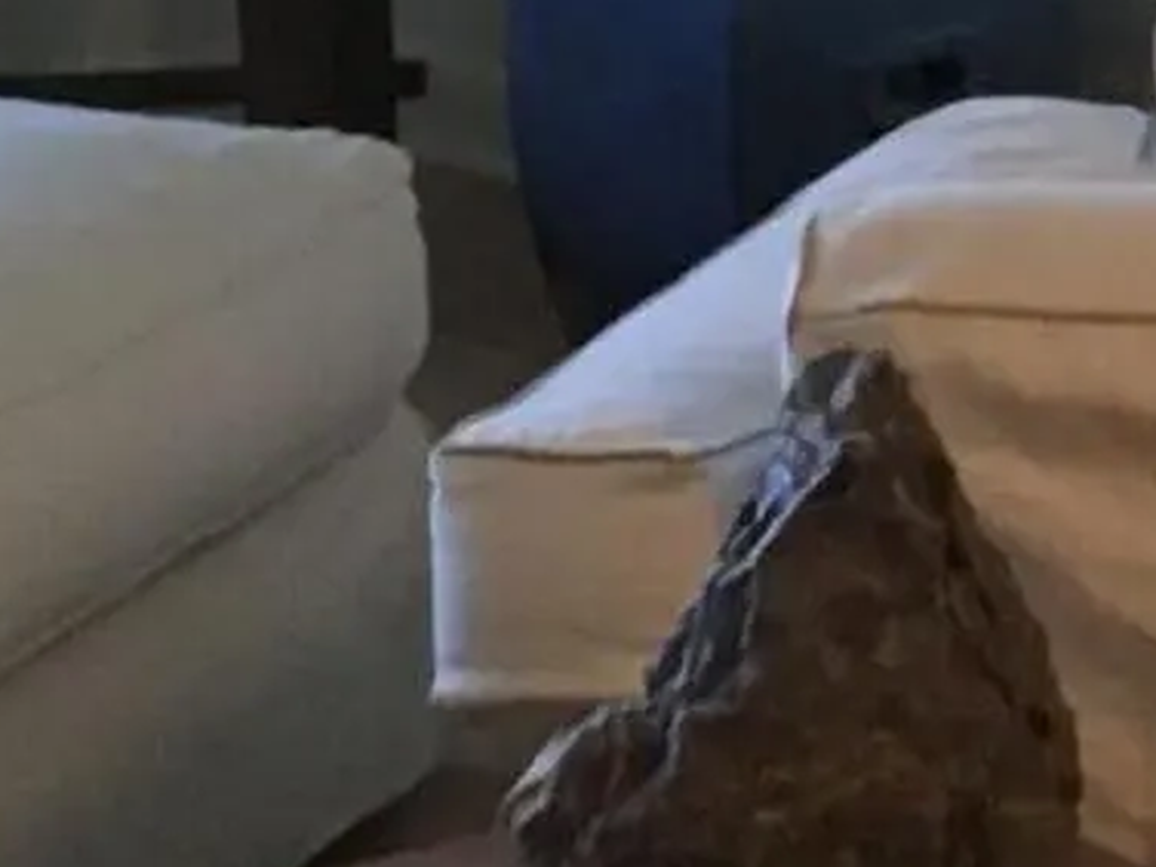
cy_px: -323
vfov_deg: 6.6
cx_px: 2970
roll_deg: -1.4
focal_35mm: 222
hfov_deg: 8.1
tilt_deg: -10.2
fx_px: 7414
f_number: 2.2
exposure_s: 1/30
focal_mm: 4.15
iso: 100
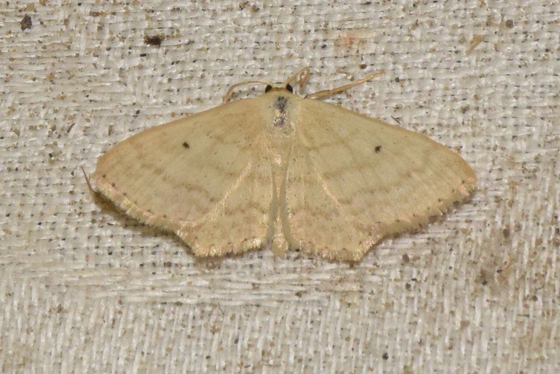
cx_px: 280
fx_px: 3270
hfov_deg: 9.8
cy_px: 187
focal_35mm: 210
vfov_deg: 6.6
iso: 1000
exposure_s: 1/200
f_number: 14
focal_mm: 140
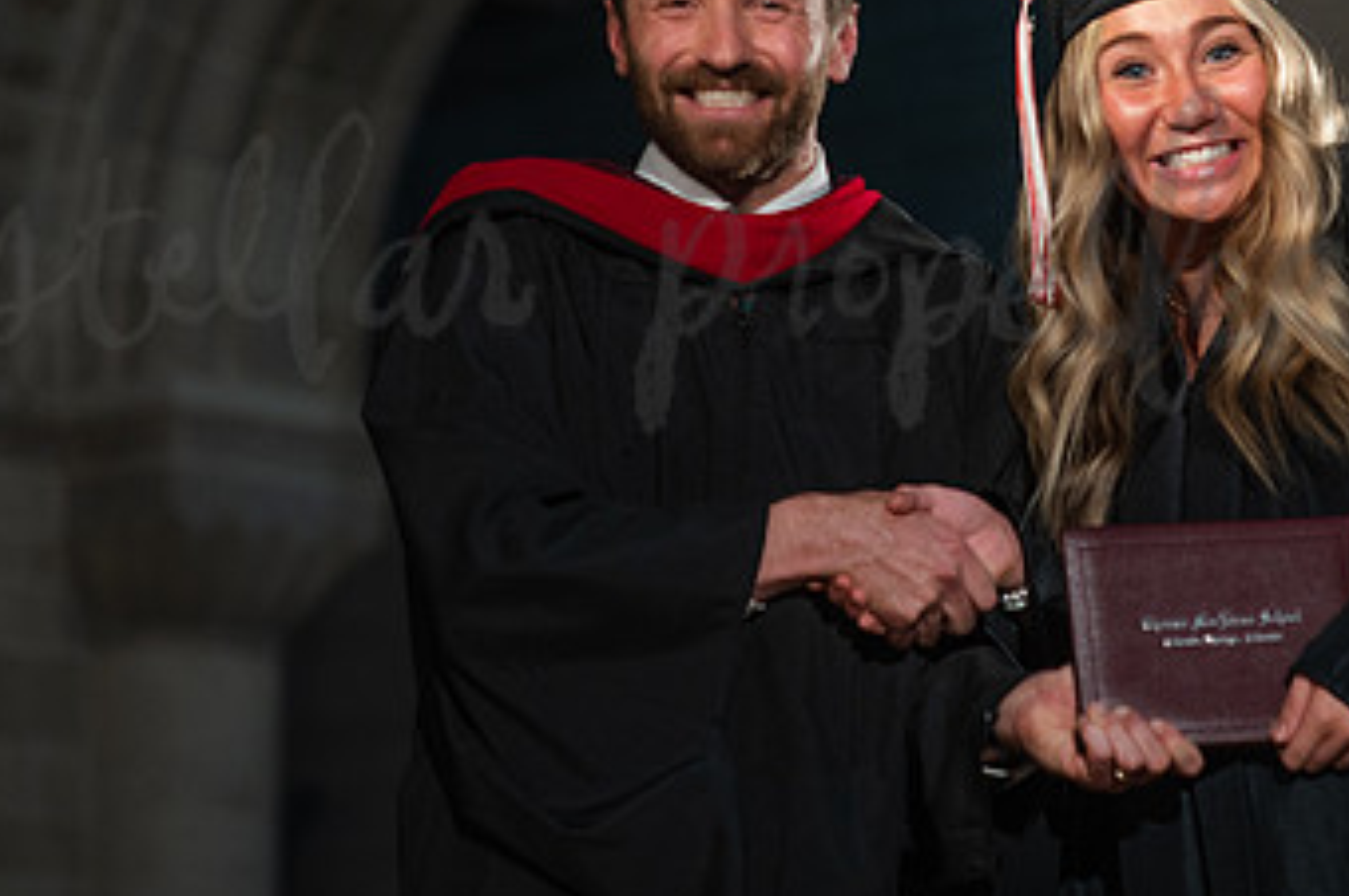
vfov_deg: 9.4
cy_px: 258
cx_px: 1000
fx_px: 5428
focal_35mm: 145
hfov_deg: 14.1
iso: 1250
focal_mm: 85
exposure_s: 1/320
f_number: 2.5
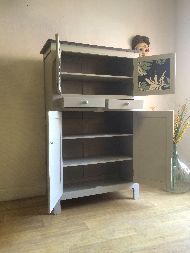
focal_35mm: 29
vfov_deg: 61.7
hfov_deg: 48.2
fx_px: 212
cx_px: 95
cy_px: 126
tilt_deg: -4.8
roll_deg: +0.4
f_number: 2.2
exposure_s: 1/33
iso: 160
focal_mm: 4.15
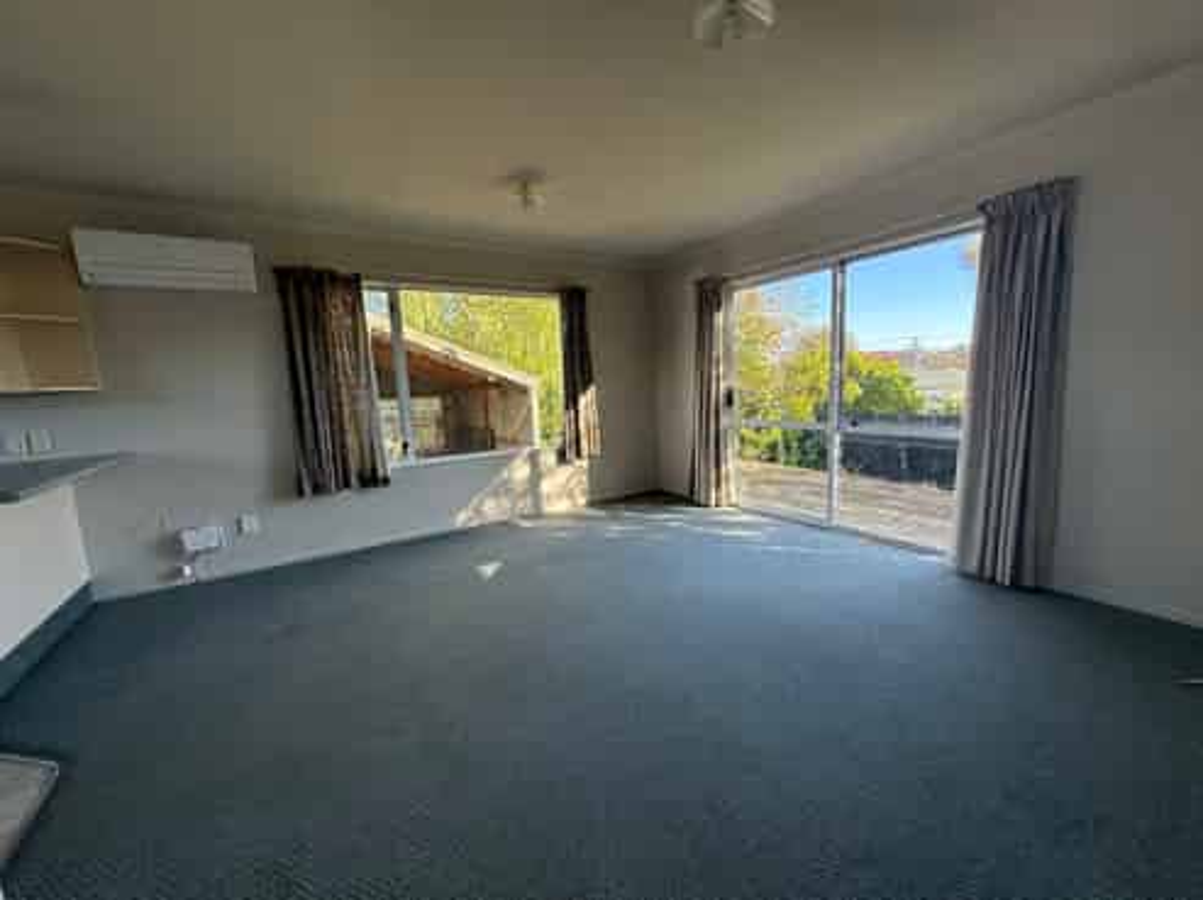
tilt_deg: -7.4
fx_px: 486
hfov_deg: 102.1
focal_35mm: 14
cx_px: 602
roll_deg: +1.9
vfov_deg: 85.6
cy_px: 450
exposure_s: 1/164
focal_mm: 2.22
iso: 64
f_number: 2.2
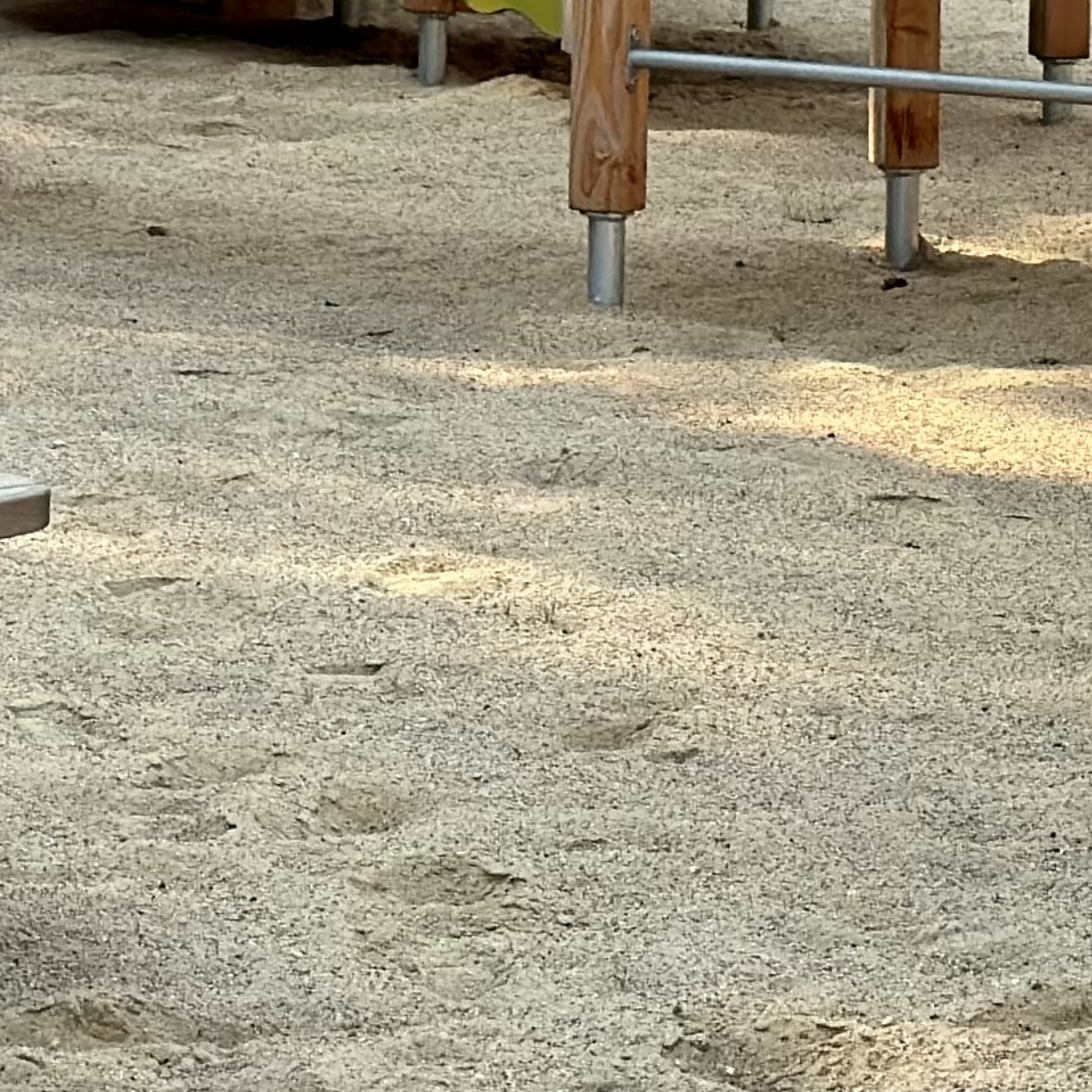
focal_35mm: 208
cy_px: -732
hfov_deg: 8.4
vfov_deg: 8.2
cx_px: 183
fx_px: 7424
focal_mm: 6.86
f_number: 1.78
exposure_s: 1/2410
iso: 80
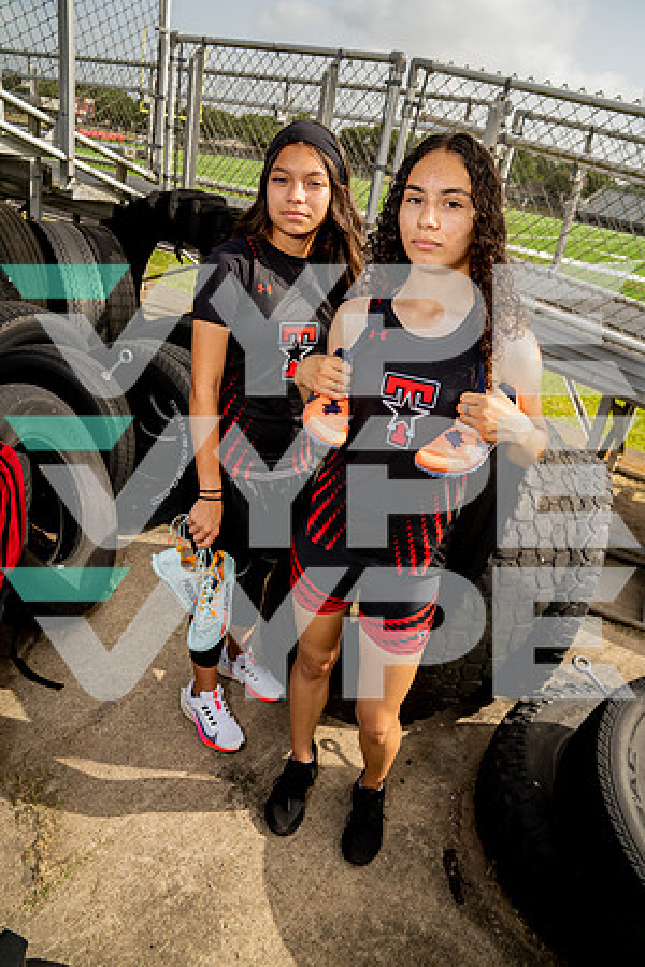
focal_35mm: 24
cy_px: 484
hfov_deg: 53.1
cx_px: 322
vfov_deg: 73.7
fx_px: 645
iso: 100
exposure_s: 1/250
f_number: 5.6
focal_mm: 24
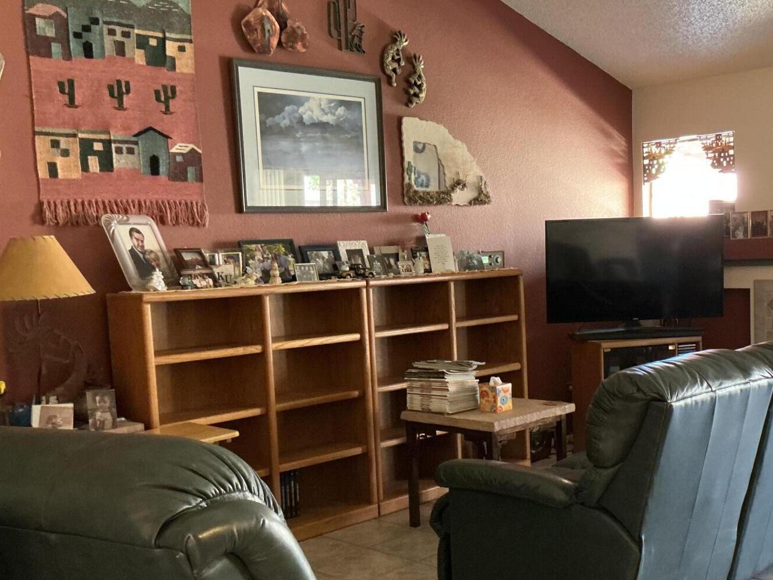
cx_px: 472
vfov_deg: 32.8
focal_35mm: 44
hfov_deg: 42.7
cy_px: 346
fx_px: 983
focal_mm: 3
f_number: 1.8
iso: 400
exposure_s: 1/30
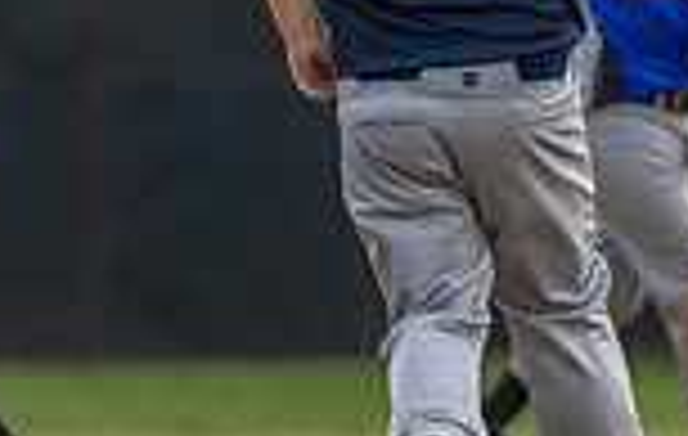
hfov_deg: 2.2
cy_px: 54
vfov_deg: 1.4
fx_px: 17847
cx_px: 449
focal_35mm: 948
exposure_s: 1/1000
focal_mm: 200
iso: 1000
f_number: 2.8
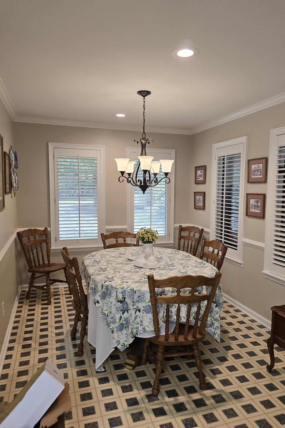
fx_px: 309
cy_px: 220
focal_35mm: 26
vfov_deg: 69.4
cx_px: 156
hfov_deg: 49.5
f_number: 1.7
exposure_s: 1/120
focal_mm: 6.3
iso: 200
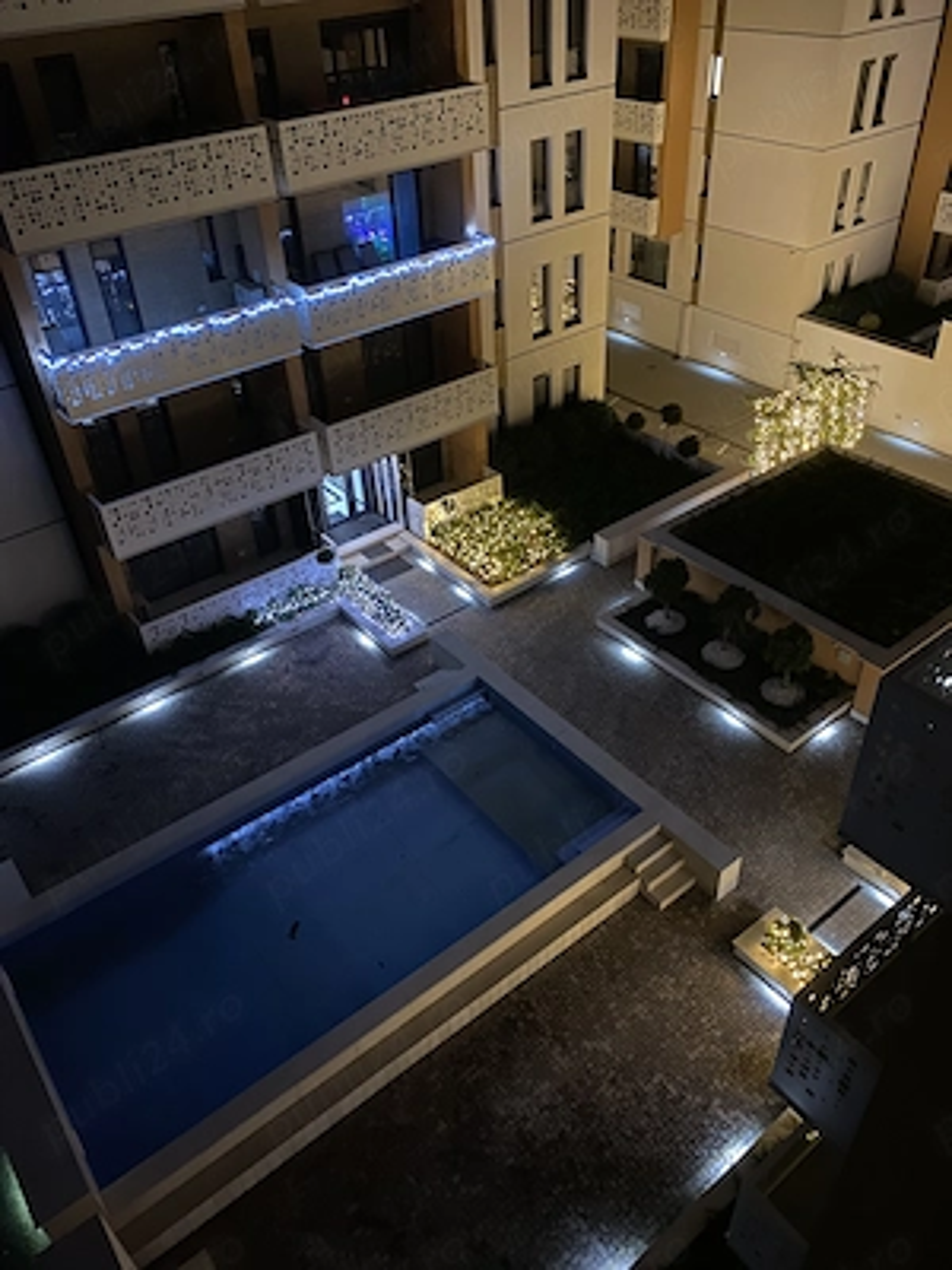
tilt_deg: -38.9
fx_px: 953
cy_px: 635
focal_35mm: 26
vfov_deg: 67.3
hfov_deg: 53.1
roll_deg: +3.4
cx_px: 476
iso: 500
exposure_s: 1/8
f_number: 1.8
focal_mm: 4.25
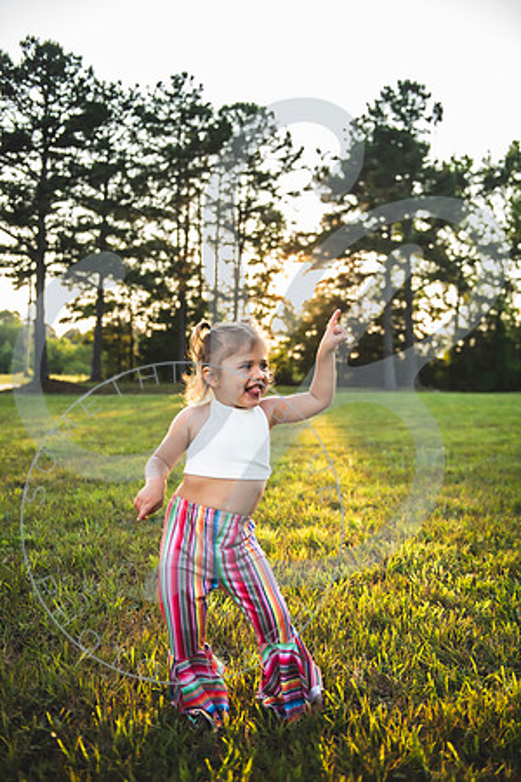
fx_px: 760
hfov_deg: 37.9
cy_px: 391
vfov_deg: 54.4
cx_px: 260
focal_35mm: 35
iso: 100
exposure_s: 1/200
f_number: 2.8
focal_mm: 35
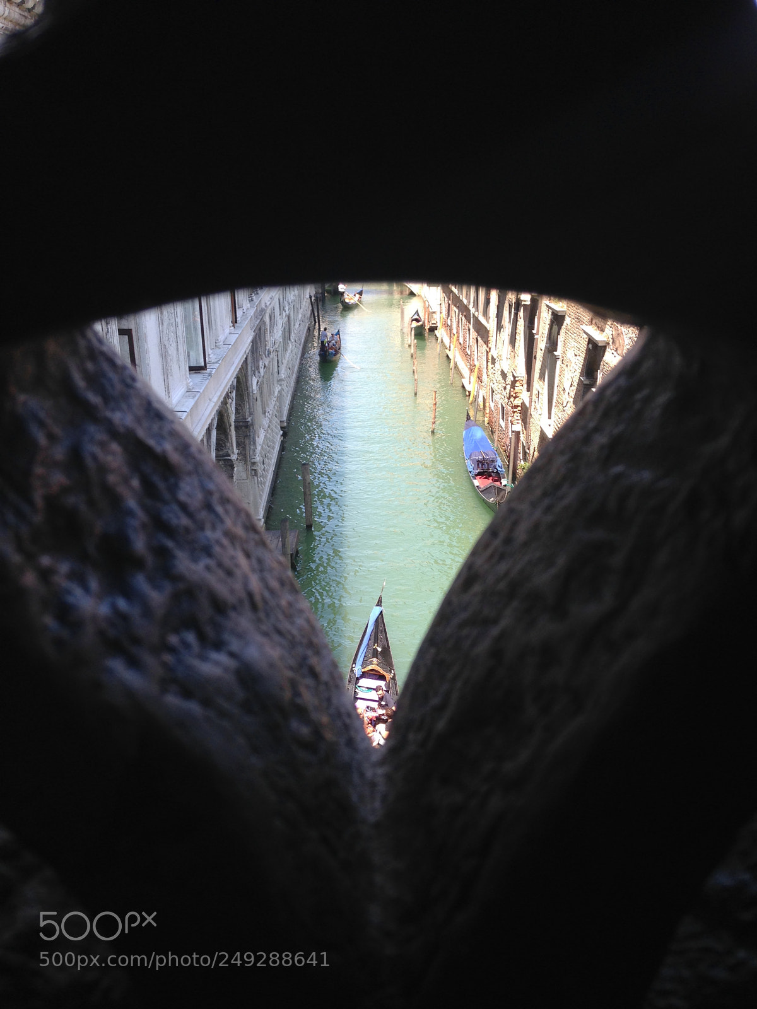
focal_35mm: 33
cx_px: 378
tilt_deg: -15.9
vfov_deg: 55.4
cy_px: 504
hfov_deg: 42.9
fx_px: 962
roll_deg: -0.4
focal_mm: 4.12
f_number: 2.4
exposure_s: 1/352
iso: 50
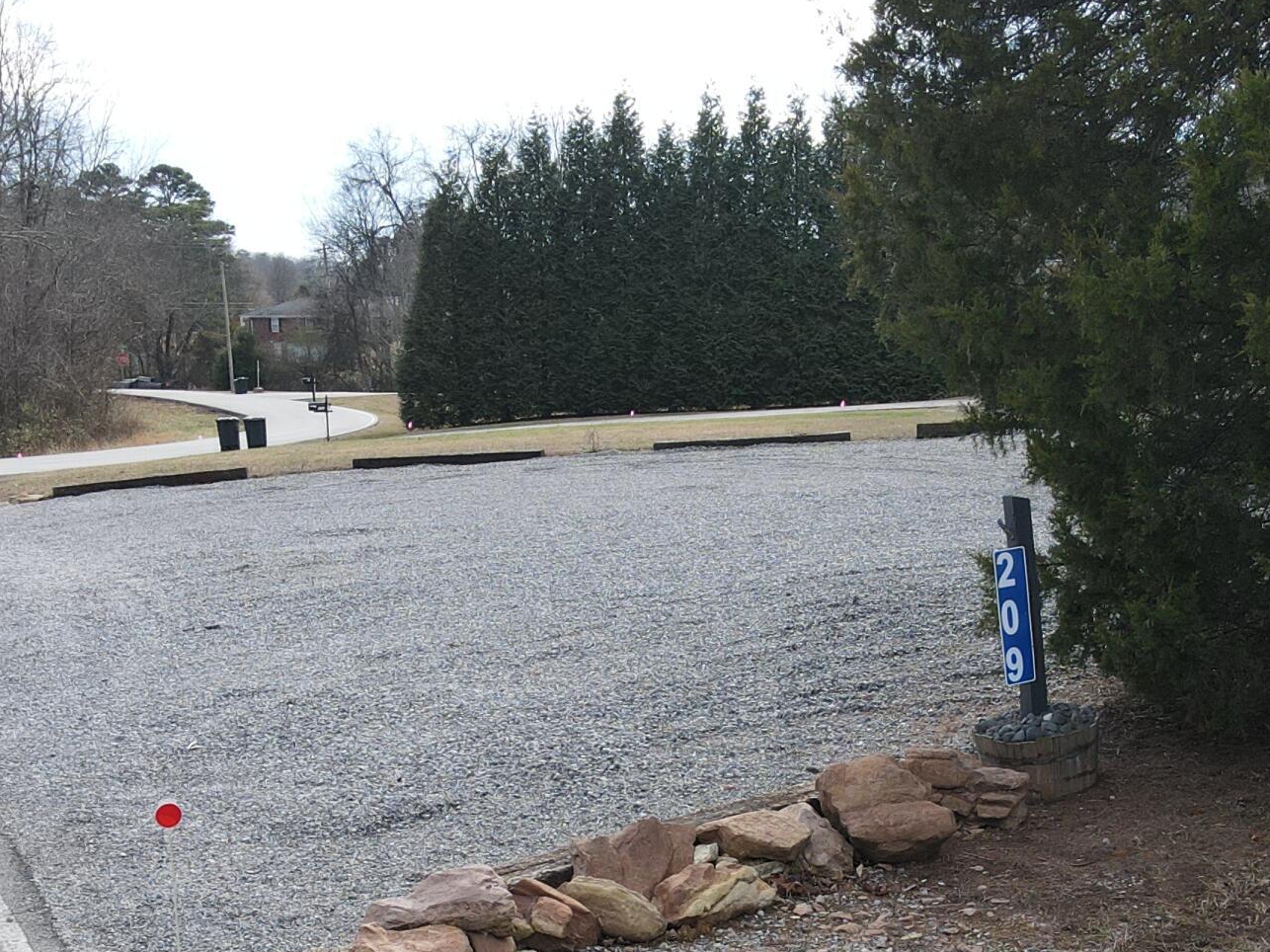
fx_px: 2054
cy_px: 821
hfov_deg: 34.3
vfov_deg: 25.4
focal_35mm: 56
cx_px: 755
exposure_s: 1/320
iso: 100
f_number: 2.8
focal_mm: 4.5
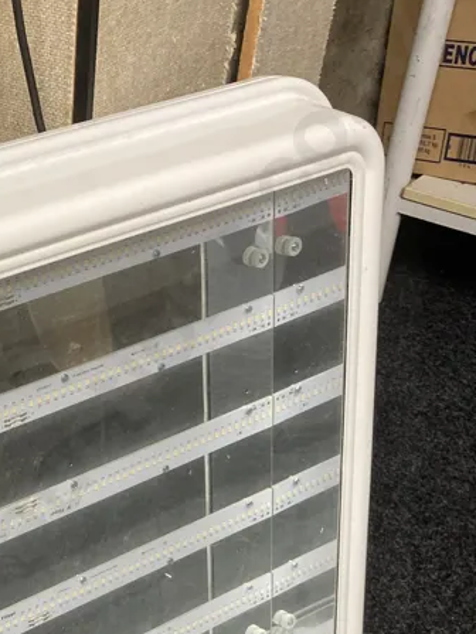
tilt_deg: -41.5
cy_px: 587
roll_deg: -0.2
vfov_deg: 28.9
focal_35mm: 64
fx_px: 1173
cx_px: -18
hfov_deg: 21.9
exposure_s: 1/50
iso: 100
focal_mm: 3.99
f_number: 1.8
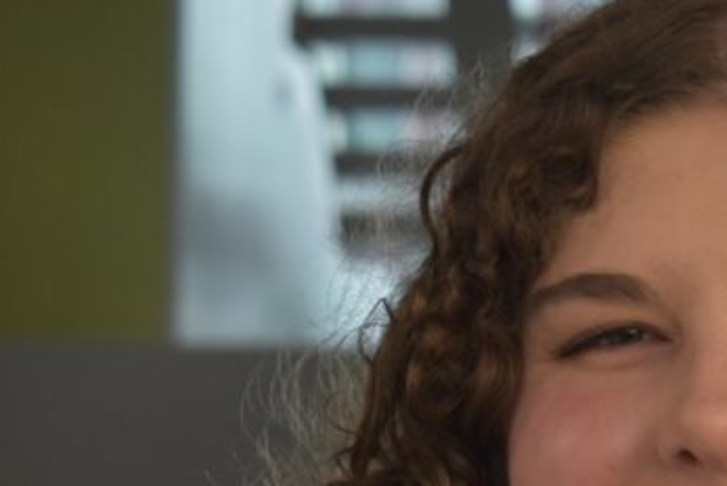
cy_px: 573
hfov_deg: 8.9
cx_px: 354
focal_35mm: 230
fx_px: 4648
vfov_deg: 6.0
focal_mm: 52
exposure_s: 1/125
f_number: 5.6
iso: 900
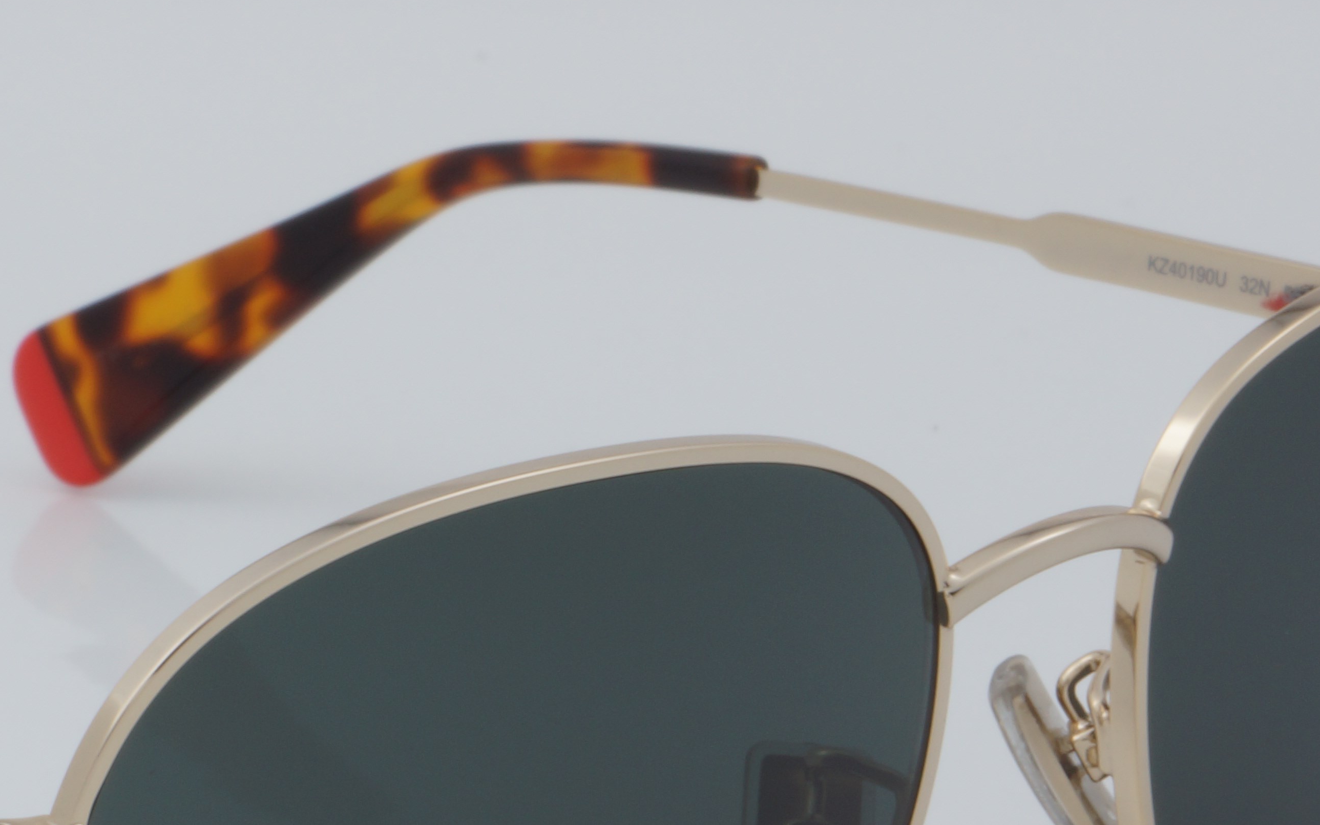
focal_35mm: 178
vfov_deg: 7.4
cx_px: 216
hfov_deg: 11.7
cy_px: 665
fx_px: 6403
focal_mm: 50
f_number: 32
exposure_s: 1/4
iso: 100
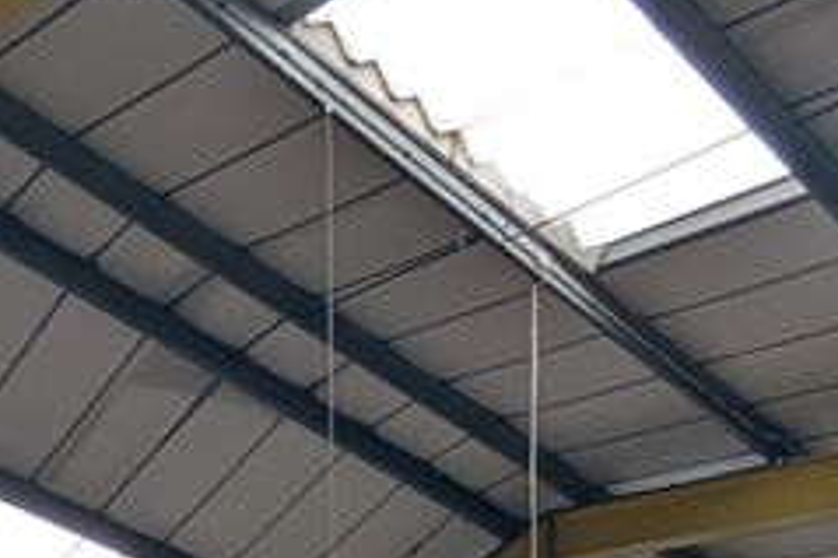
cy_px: 1437
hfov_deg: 34.5
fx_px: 1349
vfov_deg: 13.7
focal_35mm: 58
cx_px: 428
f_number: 1.7
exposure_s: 1/111
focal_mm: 2.02
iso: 92
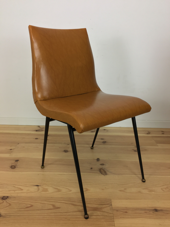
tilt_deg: -20.6
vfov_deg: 61.7
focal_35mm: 29
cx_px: 85
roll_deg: -1.0
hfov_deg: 48.2
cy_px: 114
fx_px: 190
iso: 40
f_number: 2.2
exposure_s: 1/33
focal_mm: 4.15
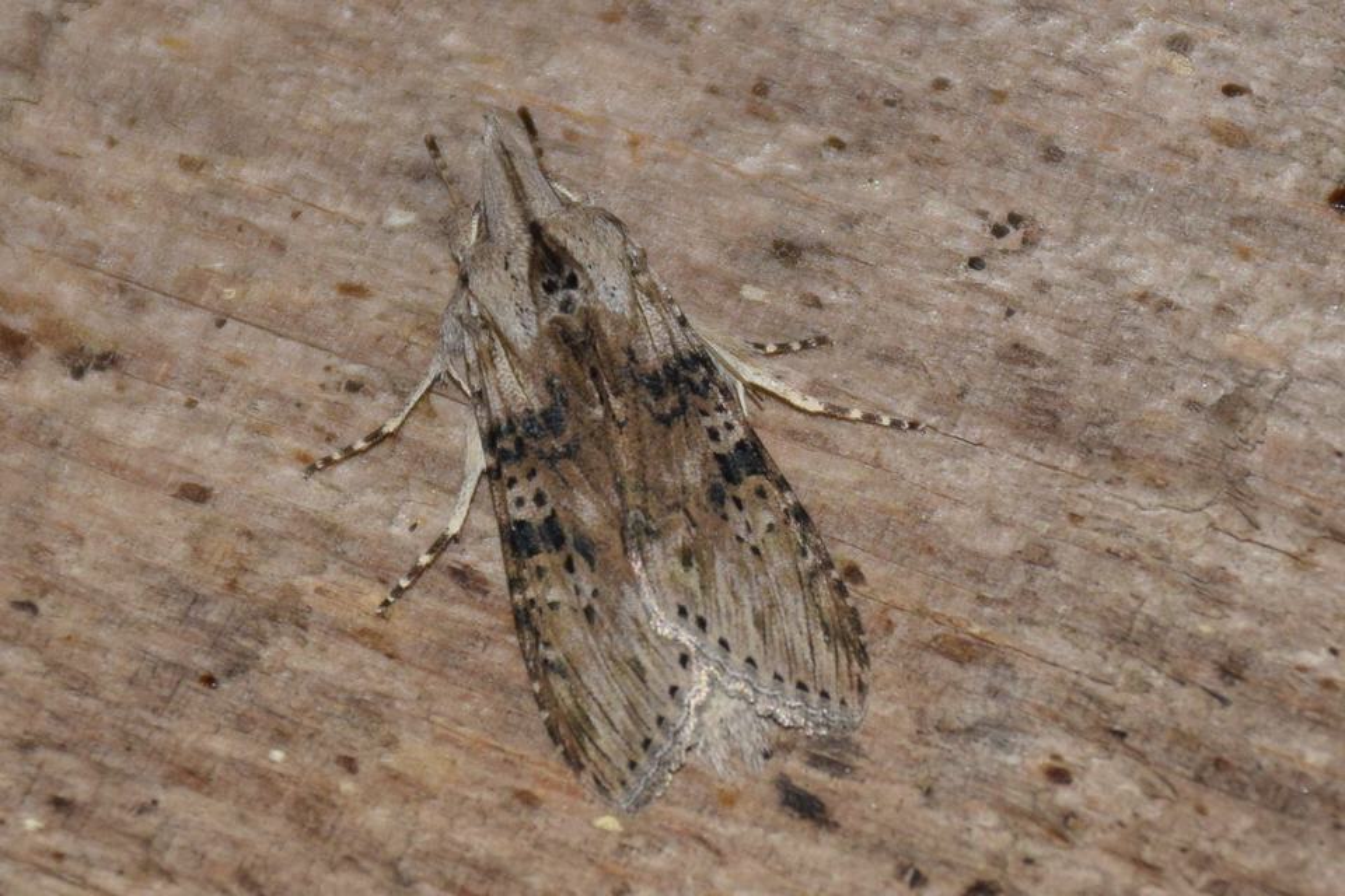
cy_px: 448
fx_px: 7845
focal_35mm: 210
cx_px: 672
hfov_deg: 9.8
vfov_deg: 6.5
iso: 320
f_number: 7.1
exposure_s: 1/60
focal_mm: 140
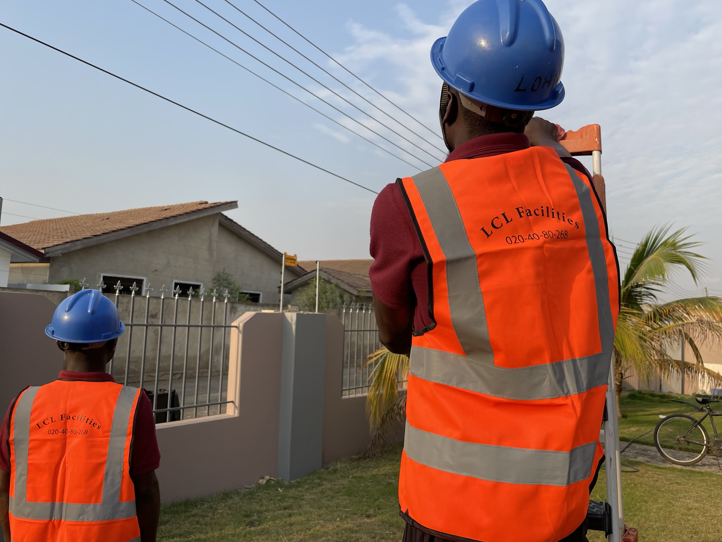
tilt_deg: +6.2
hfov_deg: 65.3
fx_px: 563
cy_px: 268
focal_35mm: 27
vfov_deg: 51.4
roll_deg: -2.5
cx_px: 363
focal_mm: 4.2
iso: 32
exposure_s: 1/1435
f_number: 1.6
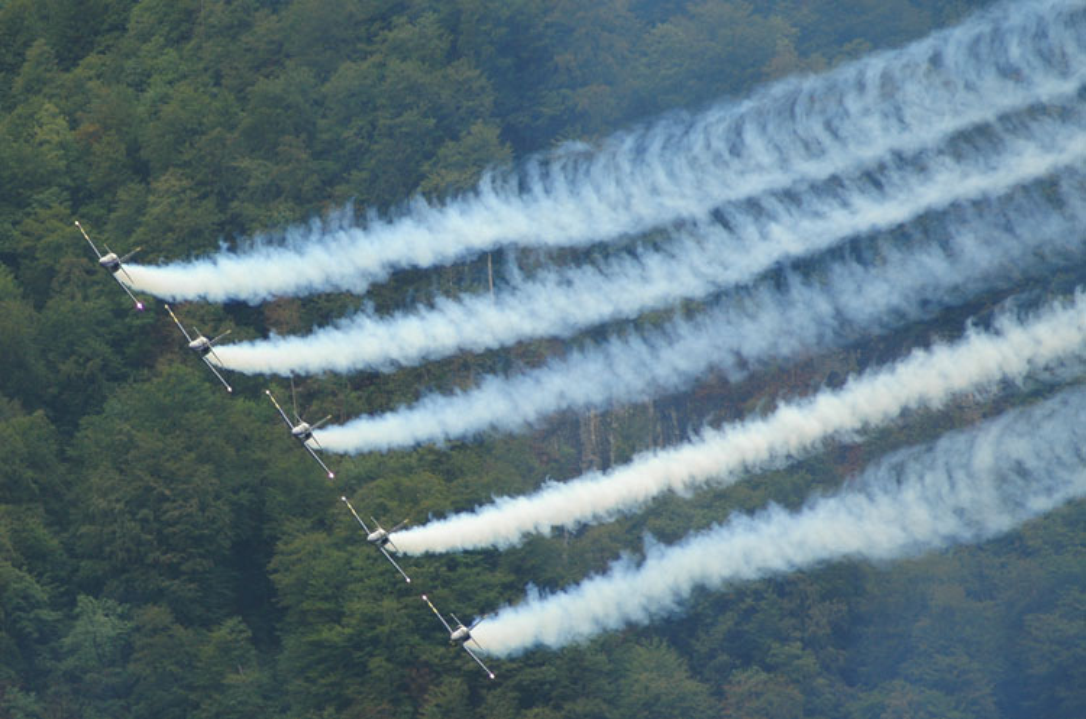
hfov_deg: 6.9
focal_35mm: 300
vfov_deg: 4.6
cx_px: 543
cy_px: 360
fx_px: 9033
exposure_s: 1/1250
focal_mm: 200
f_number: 3.2
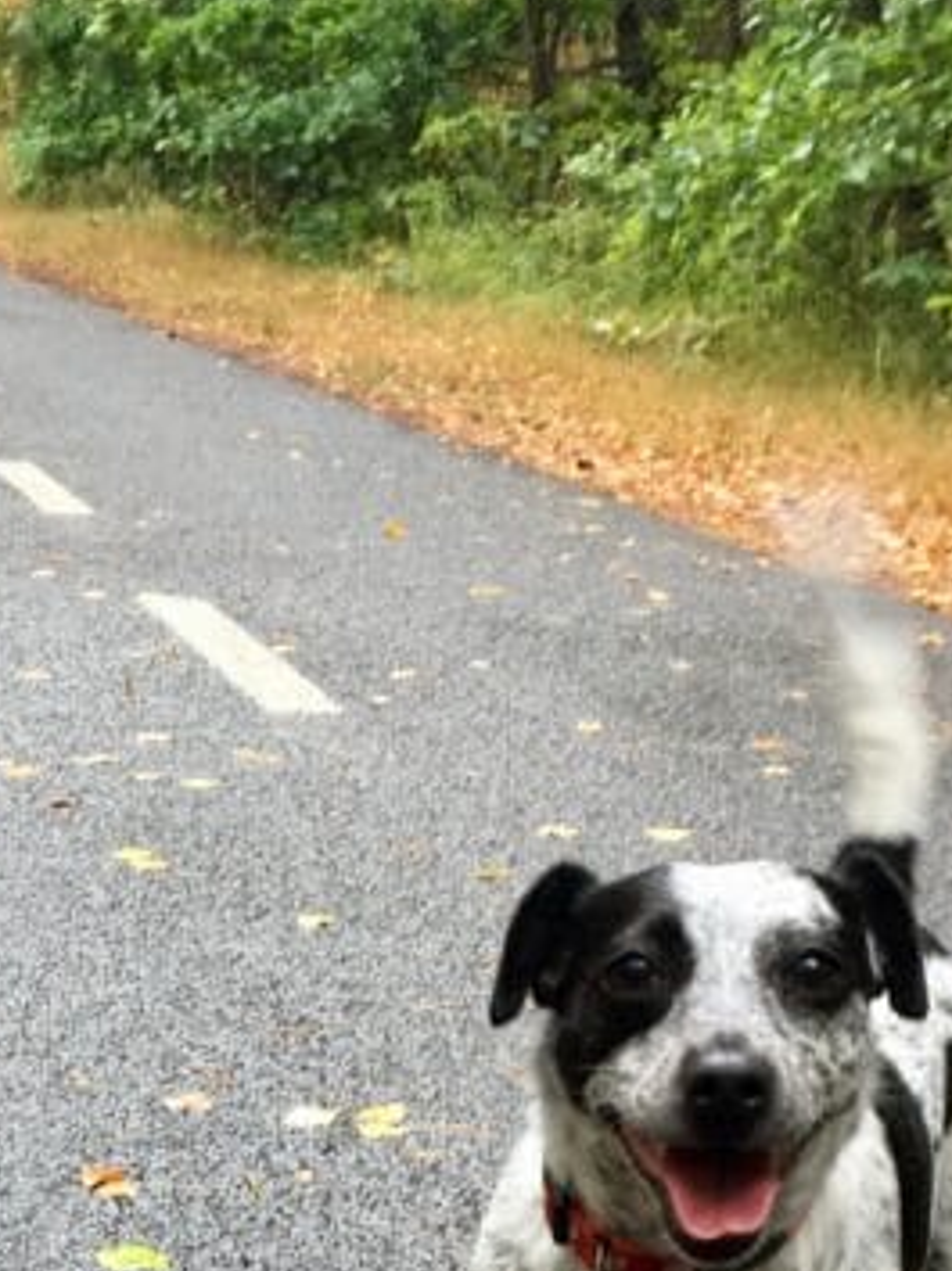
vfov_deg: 21.2
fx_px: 3084
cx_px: 237
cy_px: 1641
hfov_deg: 17.4
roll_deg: -1.9
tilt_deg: -24.3
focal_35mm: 84
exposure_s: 1/100
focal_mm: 4.15
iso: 40
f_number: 2.2
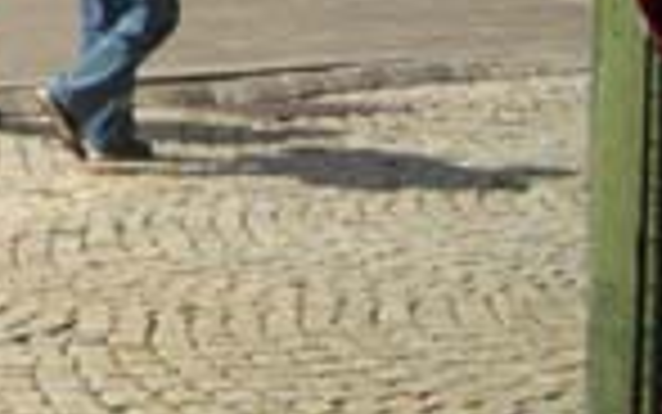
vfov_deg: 9.2
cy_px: -191
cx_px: -527
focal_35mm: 139
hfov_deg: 13.5
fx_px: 2509
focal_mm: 5.8
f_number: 4.3
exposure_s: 1/1250
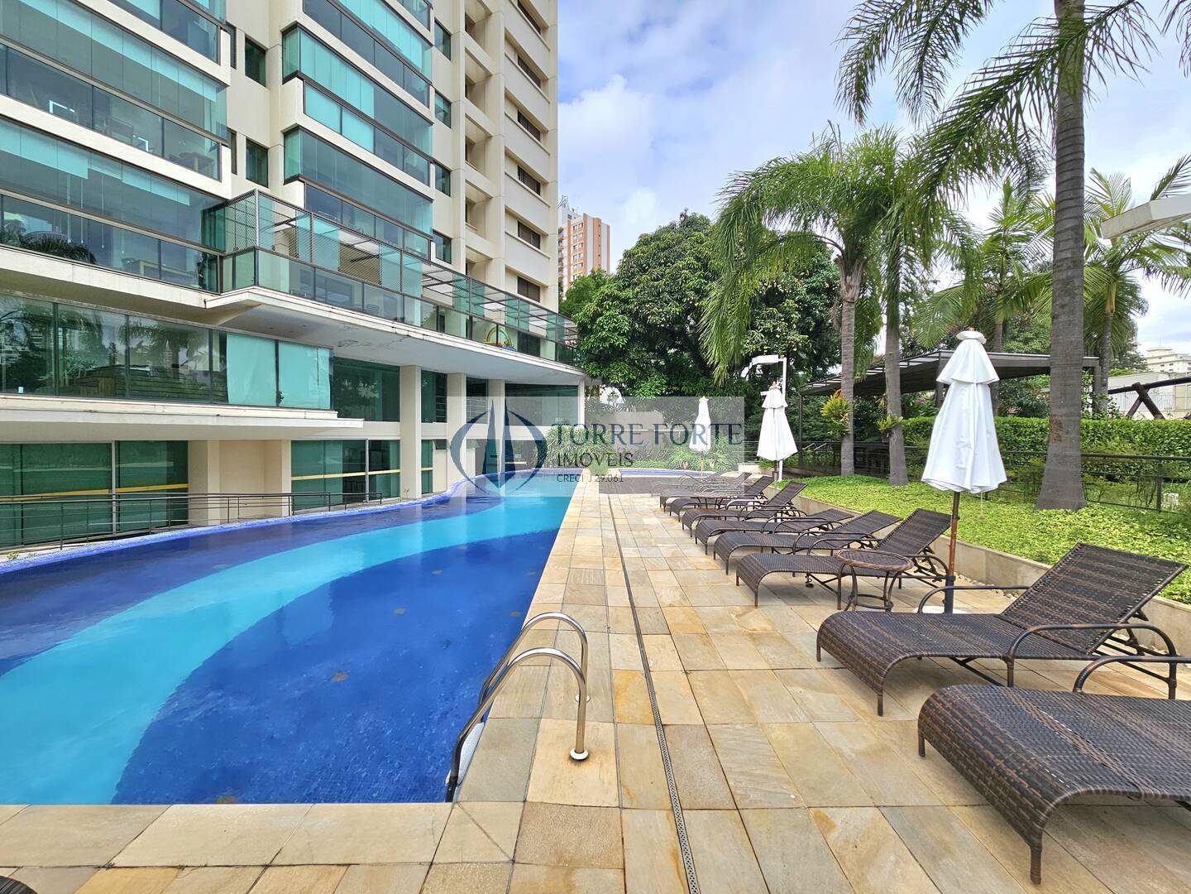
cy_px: 447
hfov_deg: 106.2
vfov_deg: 89.9
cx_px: 596
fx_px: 447
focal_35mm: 13
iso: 50
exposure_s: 1/2000
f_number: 2.2
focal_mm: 2.2
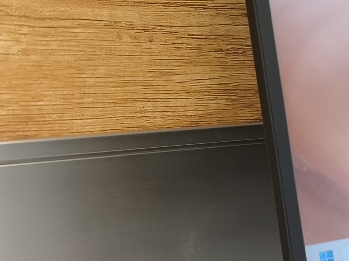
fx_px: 1048
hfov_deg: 15.1
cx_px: 715
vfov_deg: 14.1
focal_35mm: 104
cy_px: 218
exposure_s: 1/99.9
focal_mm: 6.45
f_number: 1.62
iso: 160
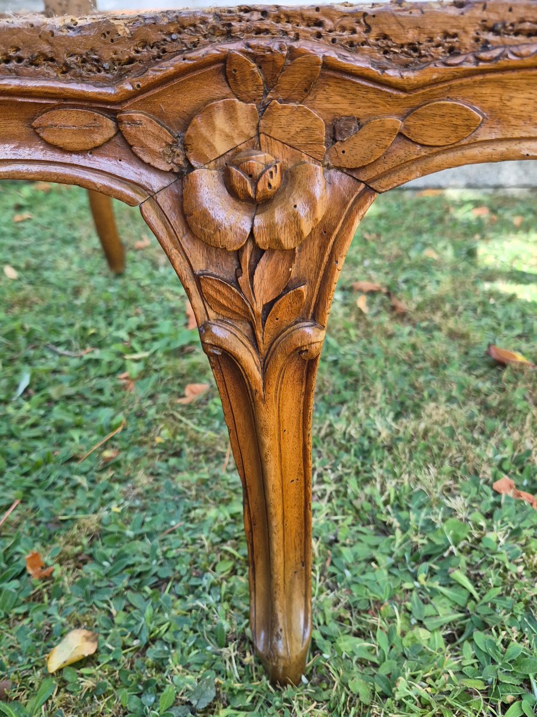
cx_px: 268
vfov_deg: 73.9
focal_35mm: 23
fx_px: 476
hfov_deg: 58.9
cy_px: 358
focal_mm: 5.4
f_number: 1.8
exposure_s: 1/182
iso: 80
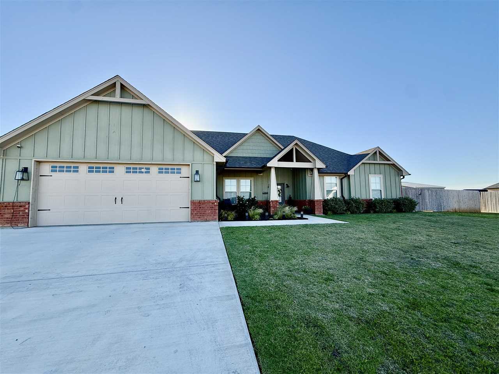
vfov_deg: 85.7
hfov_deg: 102.1
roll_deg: +0.4
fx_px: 202
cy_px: 187
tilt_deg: +4.5
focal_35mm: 14
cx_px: 250
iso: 64
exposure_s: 1/1235
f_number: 2.2
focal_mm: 2.22
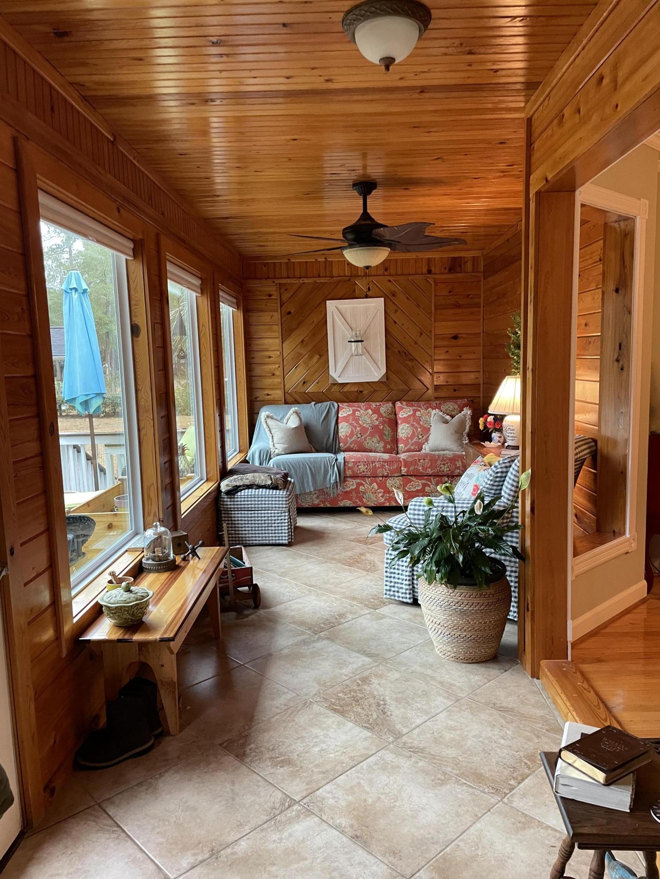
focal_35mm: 26
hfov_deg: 53.1
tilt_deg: -6.9
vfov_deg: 67.3
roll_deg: +2.1
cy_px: 440
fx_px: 661
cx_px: 330
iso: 320
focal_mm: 4.2
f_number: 1.6
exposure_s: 1/60
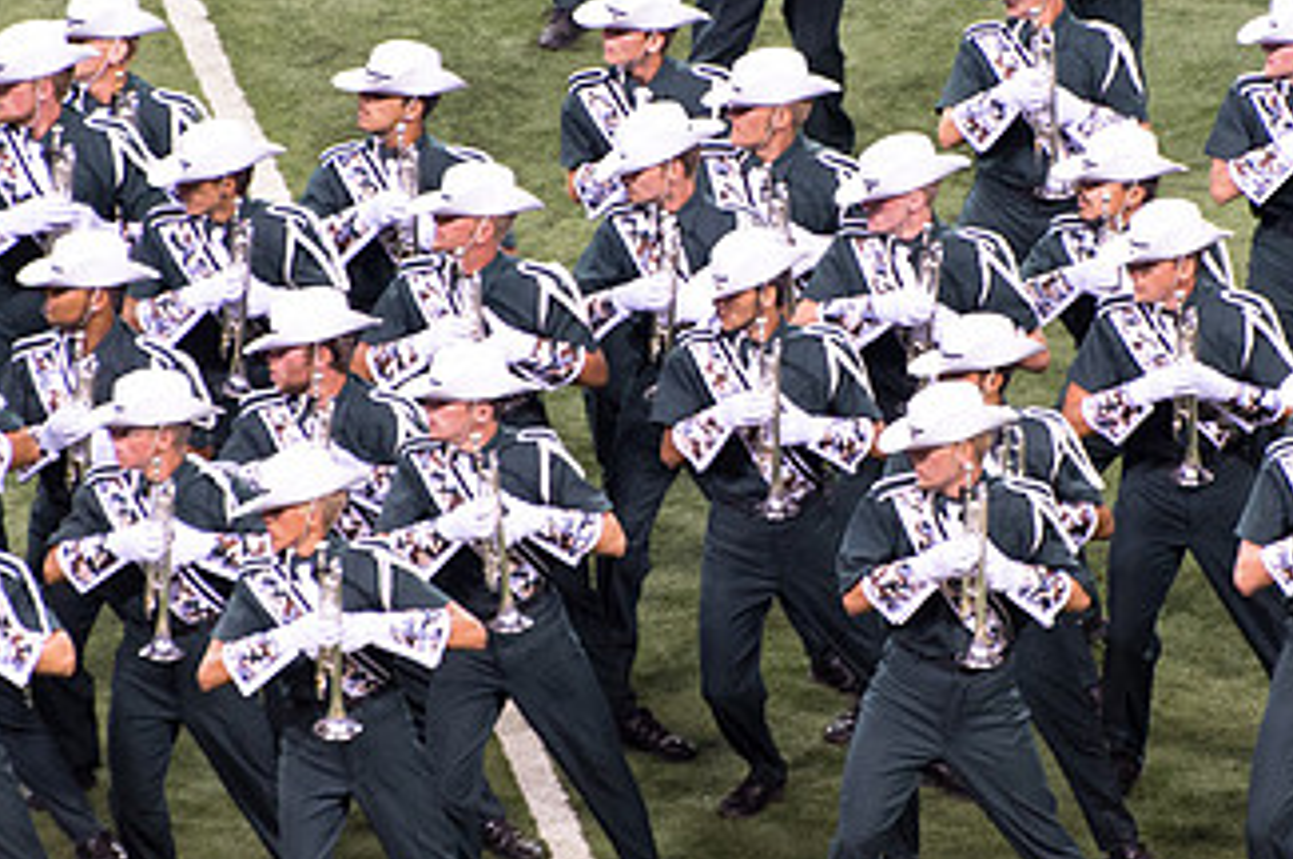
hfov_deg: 2.9
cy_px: 303
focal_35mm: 705
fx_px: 25295
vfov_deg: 1.9
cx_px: 819
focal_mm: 250
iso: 2000
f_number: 5.6
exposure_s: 1/320
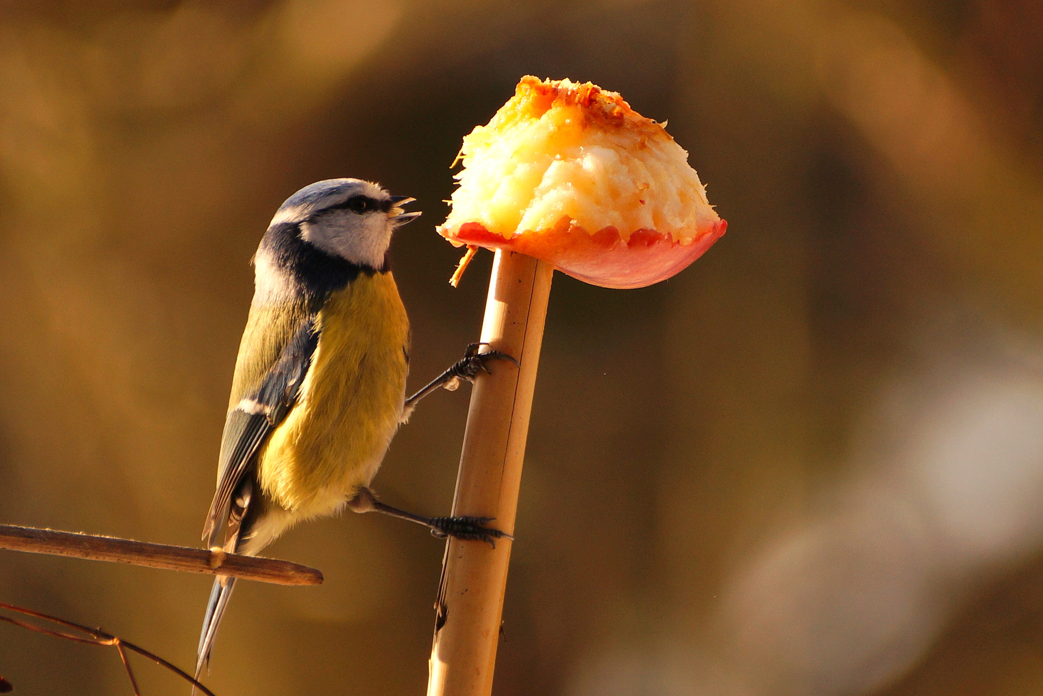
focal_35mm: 450
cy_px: 348
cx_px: 522
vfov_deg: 3.1
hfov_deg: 4.6
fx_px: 13041
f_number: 5.6
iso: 200
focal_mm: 300
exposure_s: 1/640
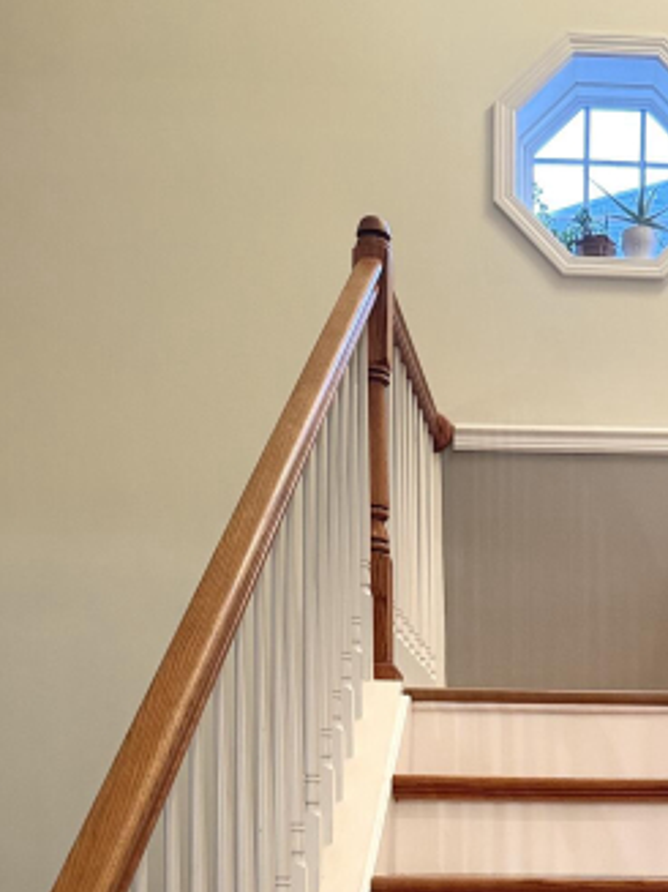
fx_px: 1262
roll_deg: -0.3
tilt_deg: -0.4
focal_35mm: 49
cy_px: 891
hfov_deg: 28.1
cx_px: 652
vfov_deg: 35.3
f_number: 1.78
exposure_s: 1/60
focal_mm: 6.76
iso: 400
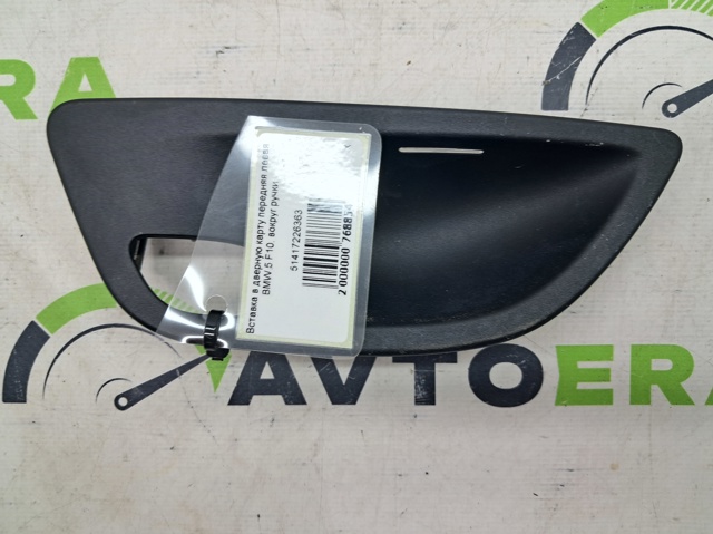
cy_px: 267
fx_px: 556
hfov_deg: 65.4
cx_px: 356
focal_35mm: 27
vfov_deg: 51.3
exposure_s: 1/50
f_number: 1.8
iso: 50
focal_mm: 4
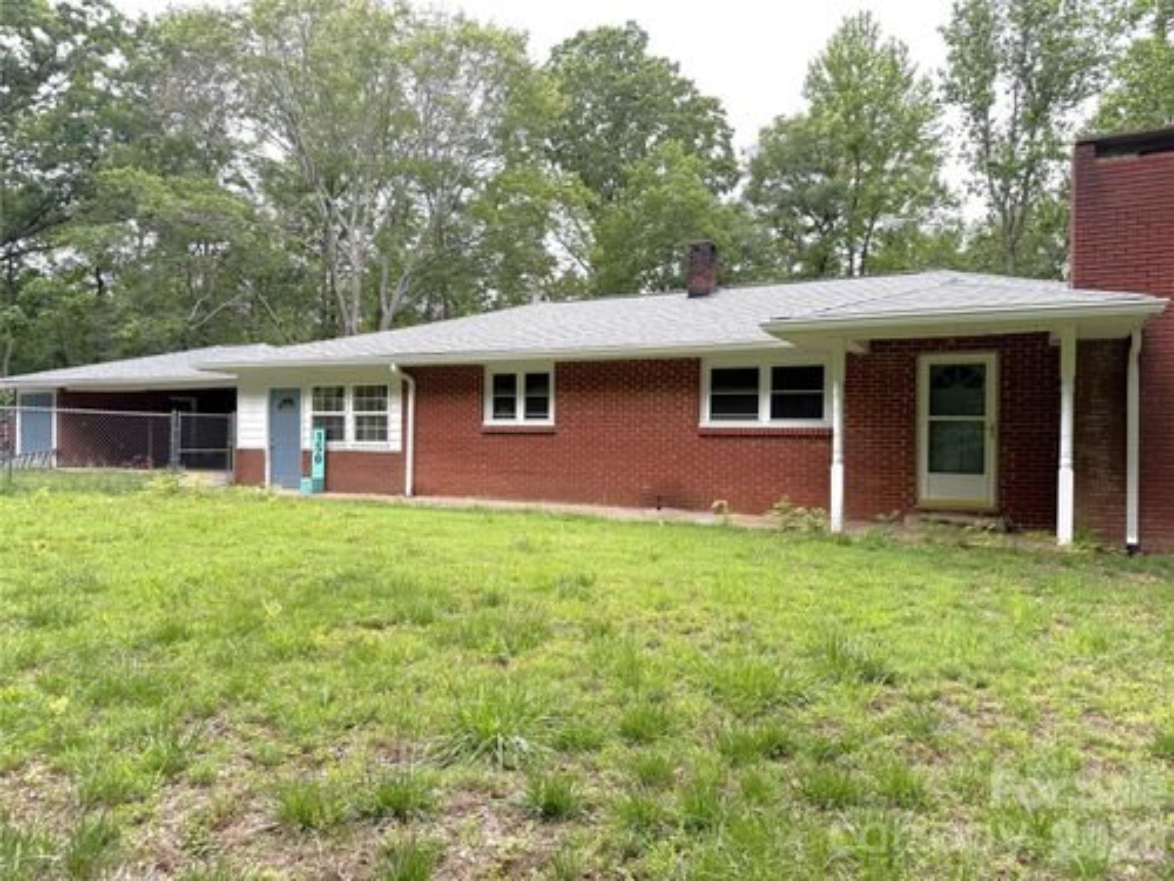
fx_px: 814
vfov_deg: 56.8
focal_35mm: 24
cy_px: 440
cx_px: 587
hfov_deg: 71.6
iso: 100
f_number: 1.78
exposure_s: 1/535
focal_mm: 6.76
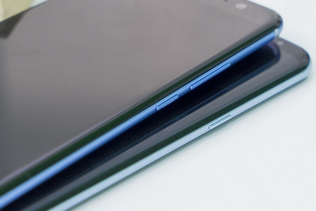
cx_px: 141
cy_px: 71
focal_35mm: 103
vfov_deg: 13.3
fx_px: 904
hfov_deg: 19.8
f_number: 7.1
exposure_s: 1/40
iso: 1000
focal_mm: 64
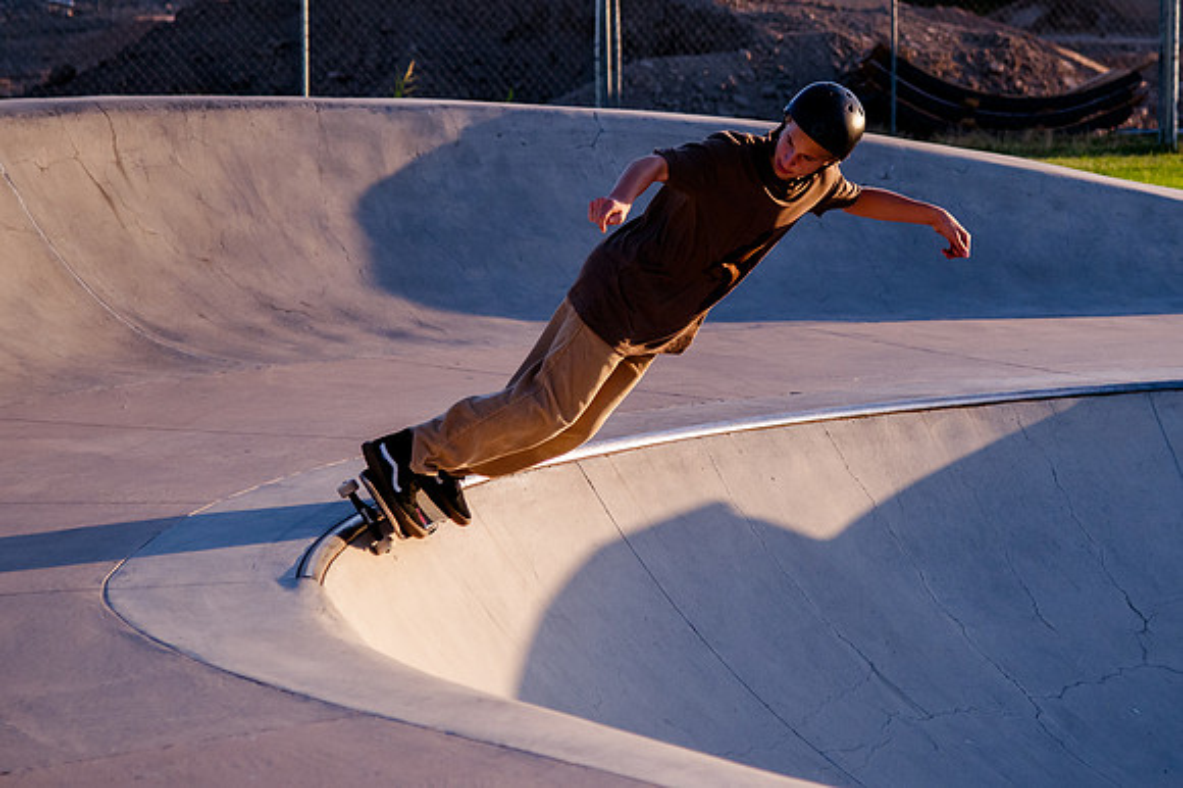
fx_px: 4332
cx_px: 769
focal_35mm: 132
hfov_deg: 15.5
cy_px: 283
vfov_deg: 10.4
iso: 1000
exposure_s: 1/3200
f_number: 4
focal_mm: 78
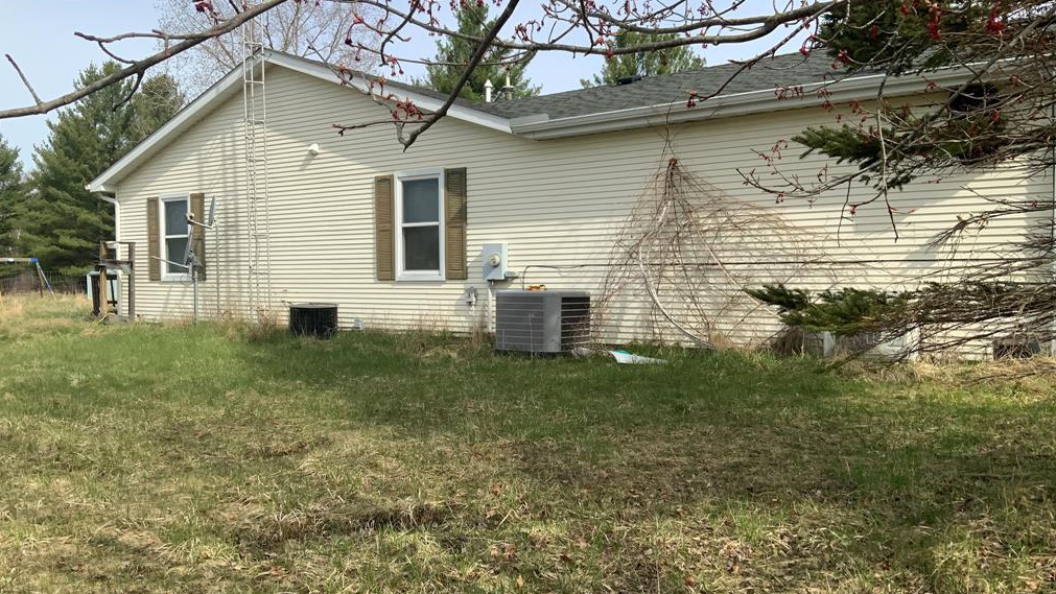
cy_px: 326
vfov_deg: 36.7
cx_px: 523
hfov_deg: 61.0
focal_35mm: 32
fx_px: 896
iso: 16
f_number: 1.8
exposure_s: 1/1451
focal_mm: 3
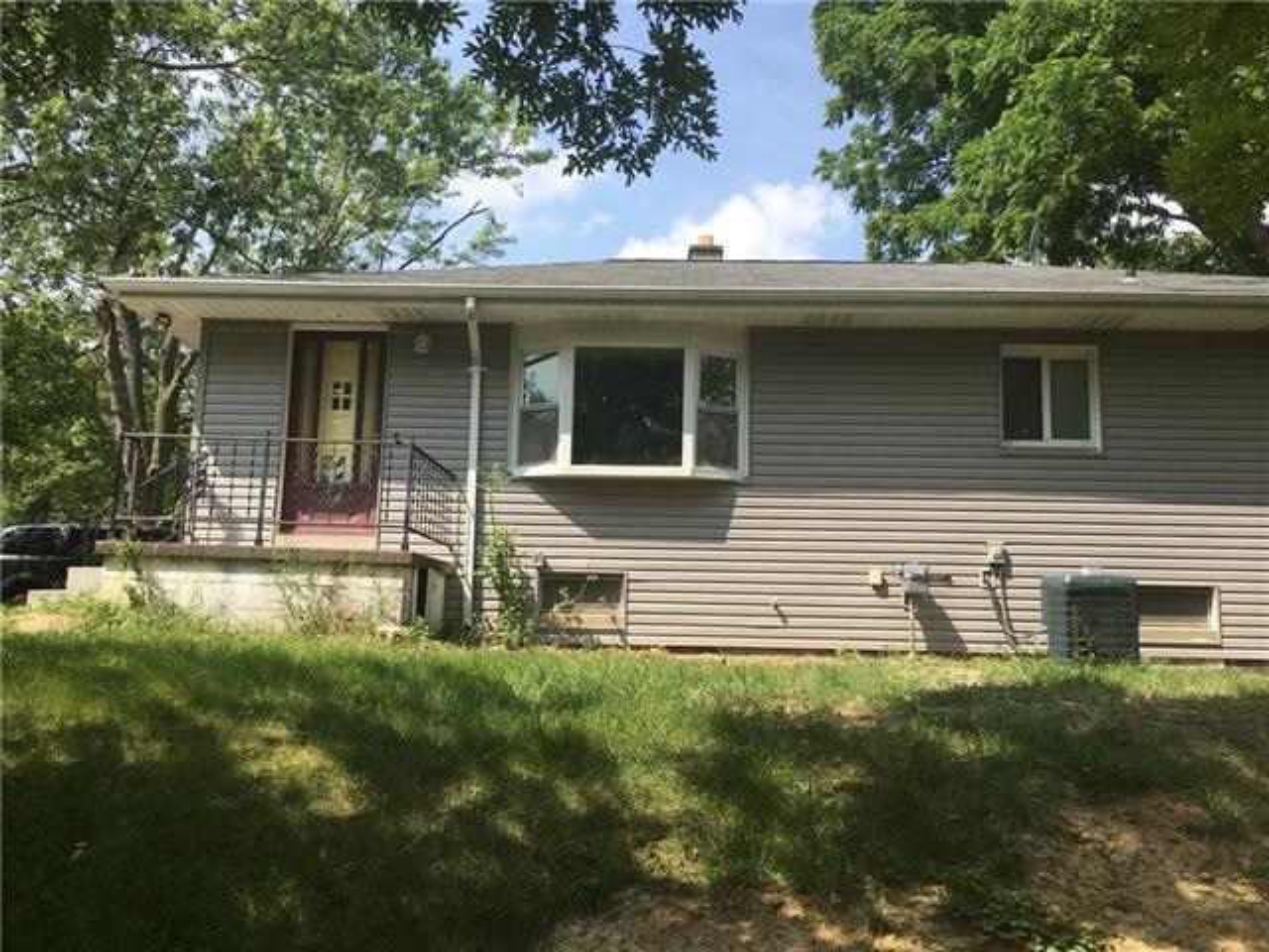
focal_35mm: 29
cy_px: 476
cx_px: 634
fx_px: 1063
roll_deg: -0.1
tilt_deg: +8.0
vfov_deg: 48.2
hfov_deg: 61.7
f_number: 2.2
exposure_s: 1/1026
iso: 25
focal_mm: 4.15
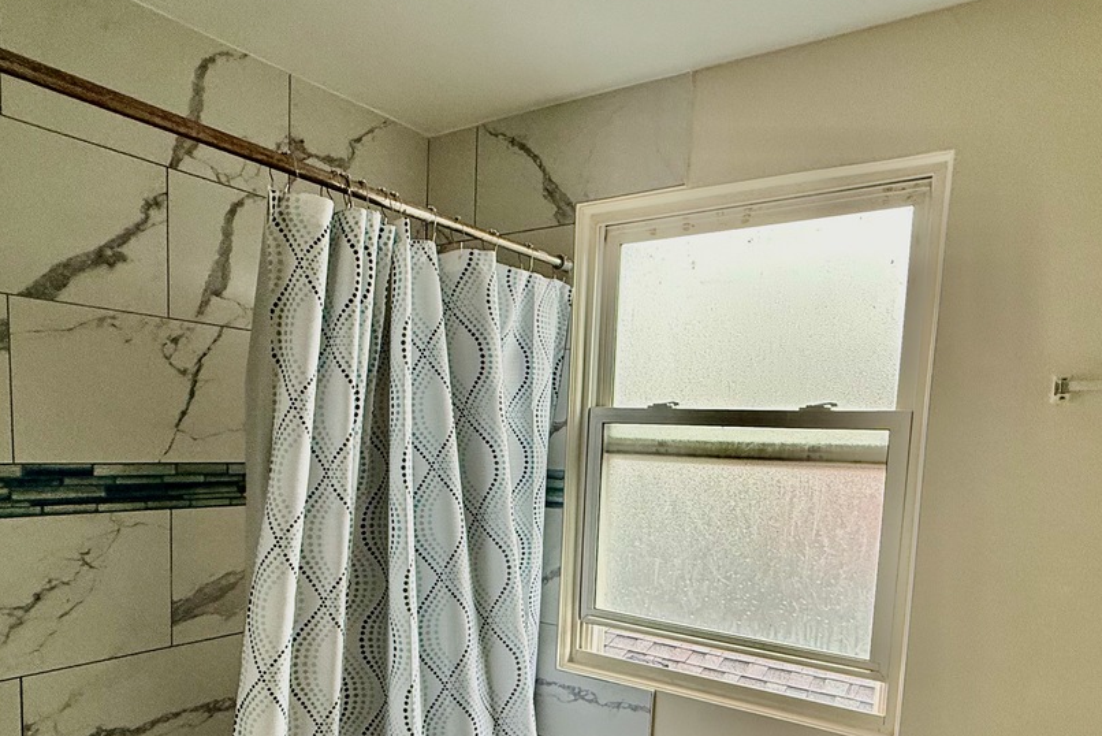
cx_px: 524
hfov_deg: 69.3
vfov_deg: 48.3
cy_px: 521
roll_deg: -2.4
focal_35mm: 26
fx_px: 796
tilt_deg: -5.4
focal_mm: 2.22
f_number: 2.2
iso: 160
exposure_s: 1/120
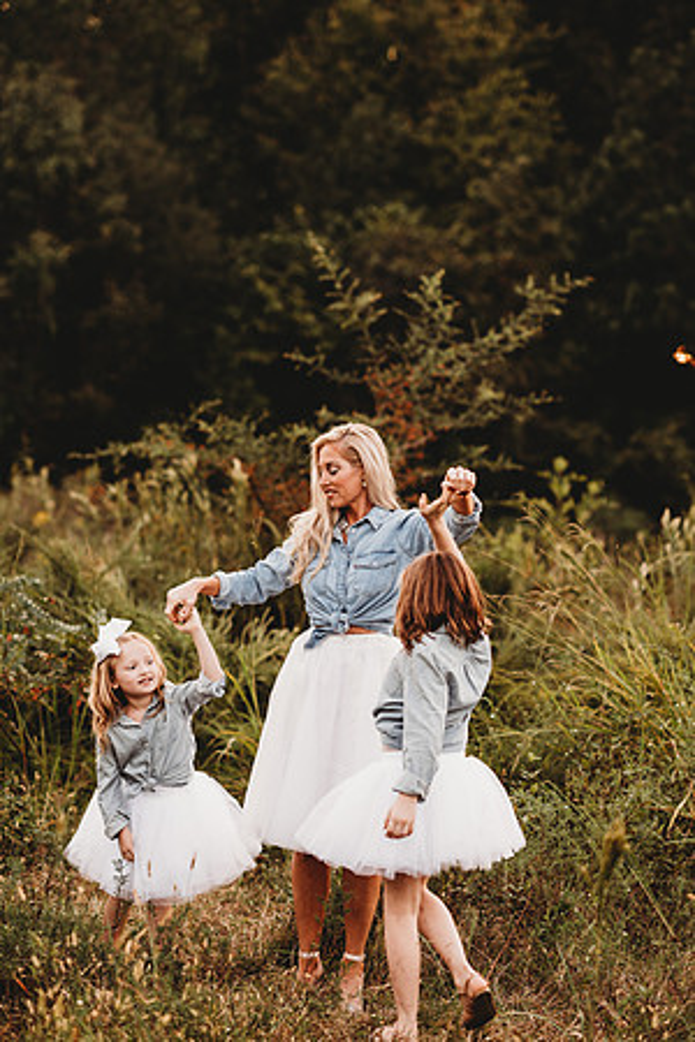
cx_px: 348
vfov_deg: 23.9
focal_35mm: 85
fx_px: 2461
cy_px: 521
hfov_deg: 16.1
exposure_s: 1/200
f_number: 2.2
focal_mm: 85
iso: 125
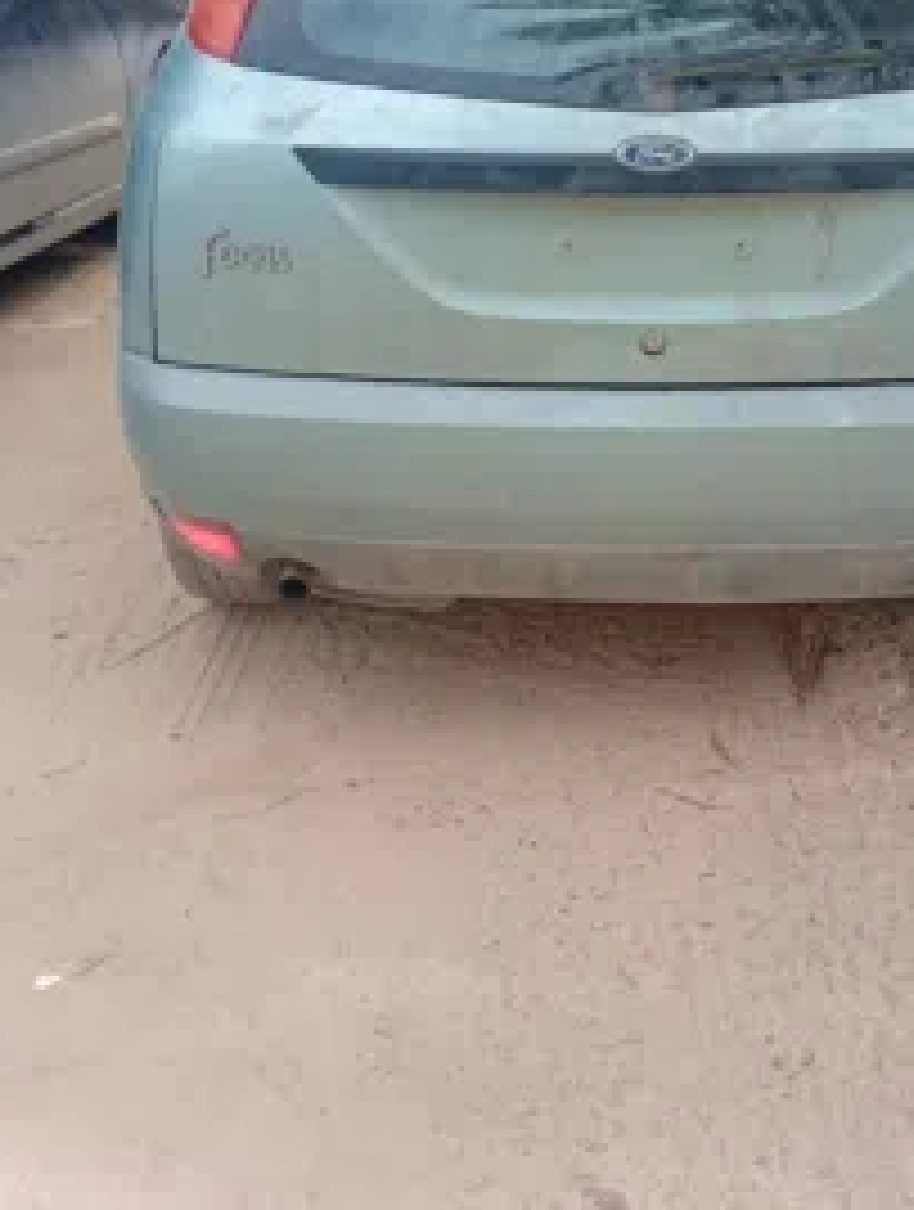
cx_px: 617
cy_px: 396
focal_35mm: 40
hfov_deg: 35.7
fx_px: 1403
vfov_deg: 45.9
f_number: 1.8
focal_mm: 3.84
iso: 51
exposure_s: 1/351
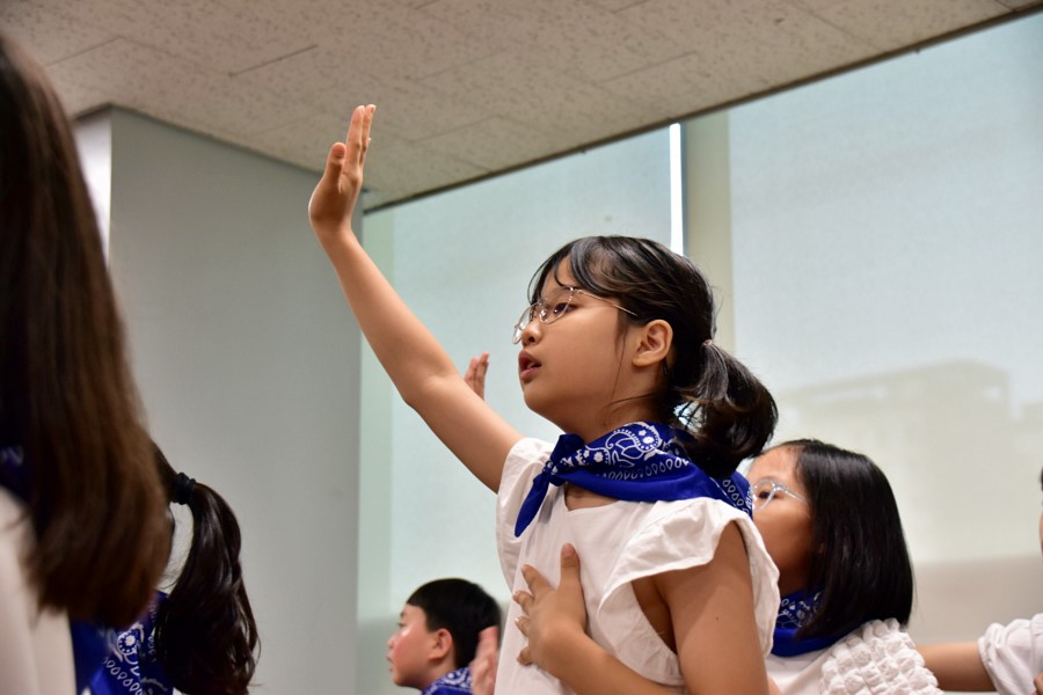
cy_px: 348
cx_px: 522
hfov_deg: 29.2
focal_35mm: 69
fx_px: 1999
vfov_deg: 19.7
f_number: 5.6
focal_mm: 46
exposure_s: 1/50
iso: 800
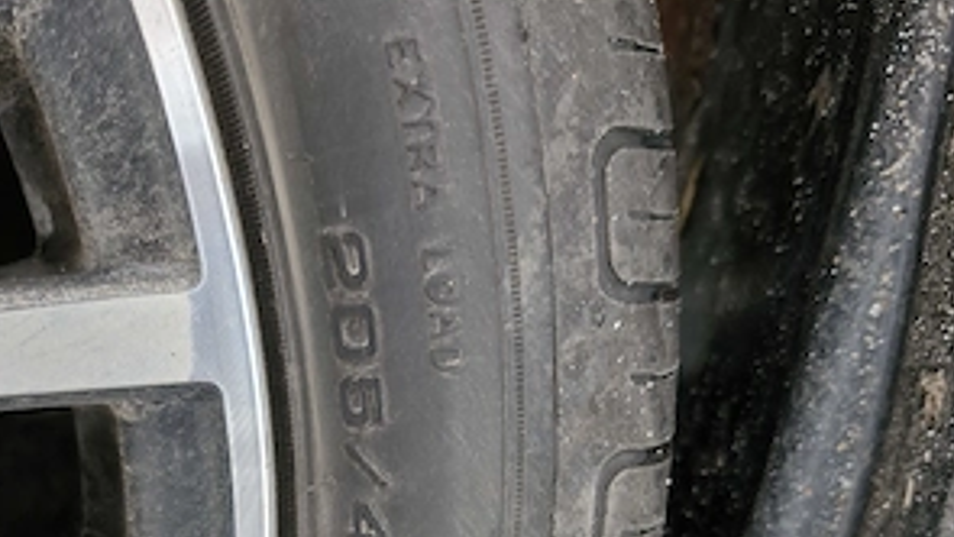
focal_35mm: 34
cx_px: 475
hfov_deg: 58.0
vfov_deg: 31.8
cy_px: 547
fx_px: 860
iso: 640
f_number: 1.8
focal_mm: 5.54
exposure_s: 1/50
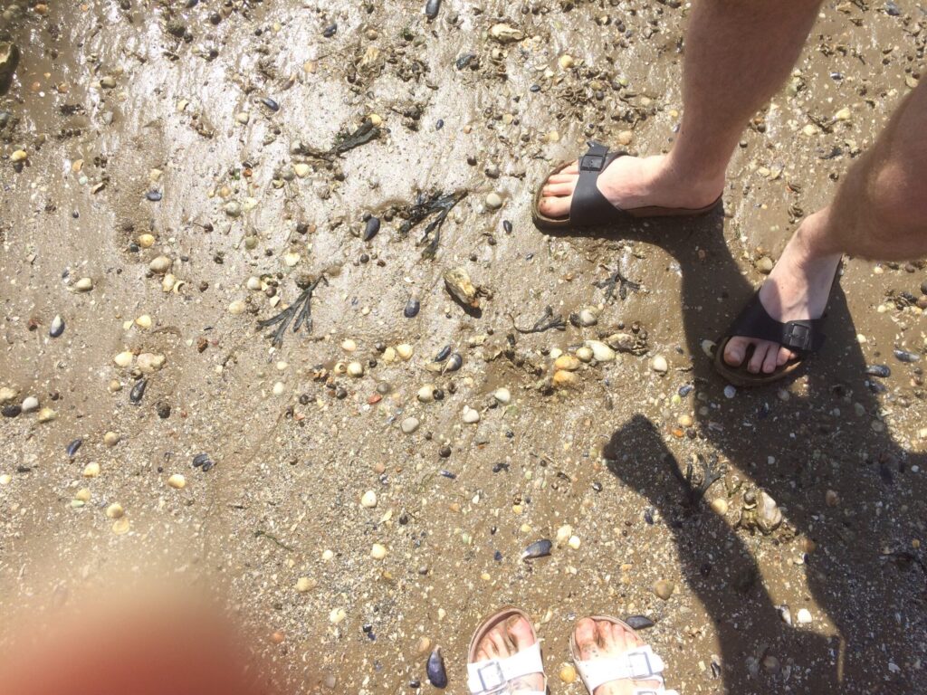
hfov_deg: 61.7
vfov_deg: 48.2
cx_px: 464
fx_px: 777
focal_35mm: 29
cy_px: 348
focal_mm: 4.15
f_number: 2.2
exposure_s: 1/1466
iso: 32
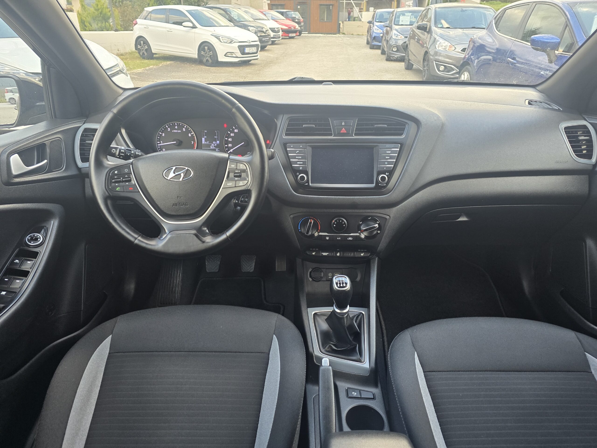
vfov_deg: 58.9
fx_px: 397
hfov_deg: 73.9
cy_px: 224
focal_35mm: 23
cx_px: 298
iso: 200
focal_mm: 6.3
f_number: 1.7
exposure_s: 1/100
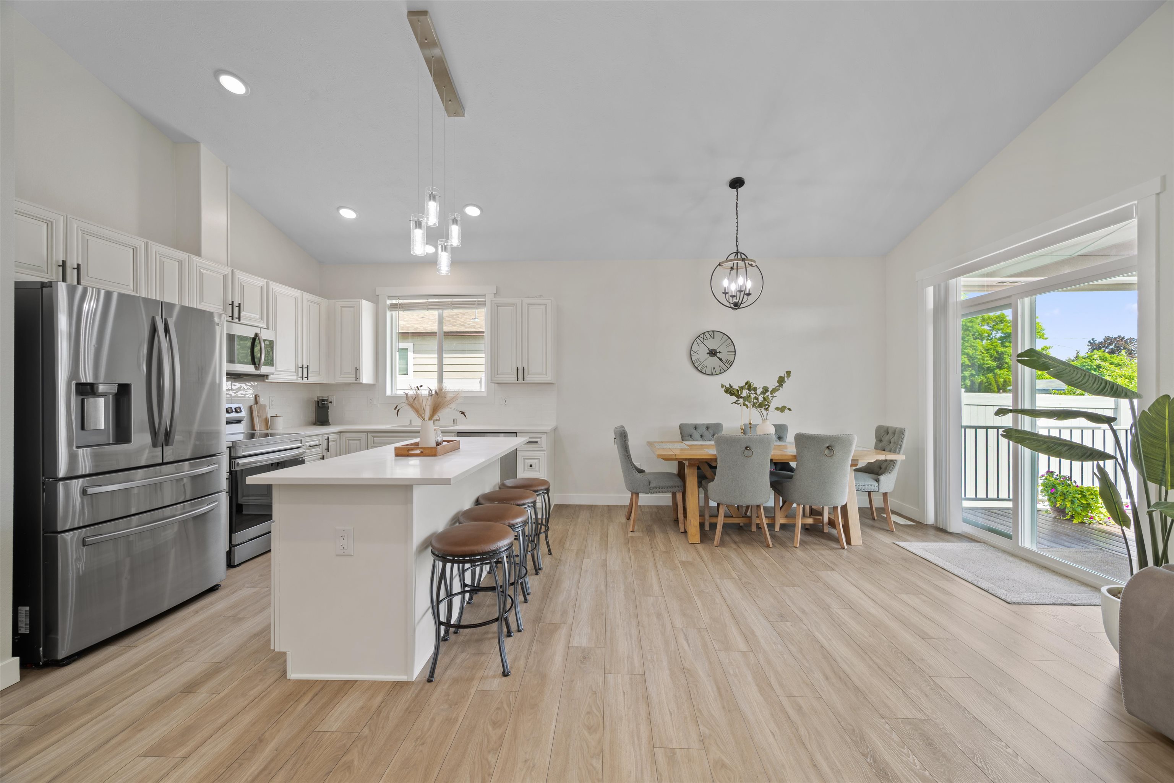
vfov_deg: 81.2
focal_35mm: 14
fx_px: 457
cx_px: 587
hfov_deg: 104.3
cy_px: 392
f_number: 8
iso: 100
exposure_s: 3
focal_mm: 14
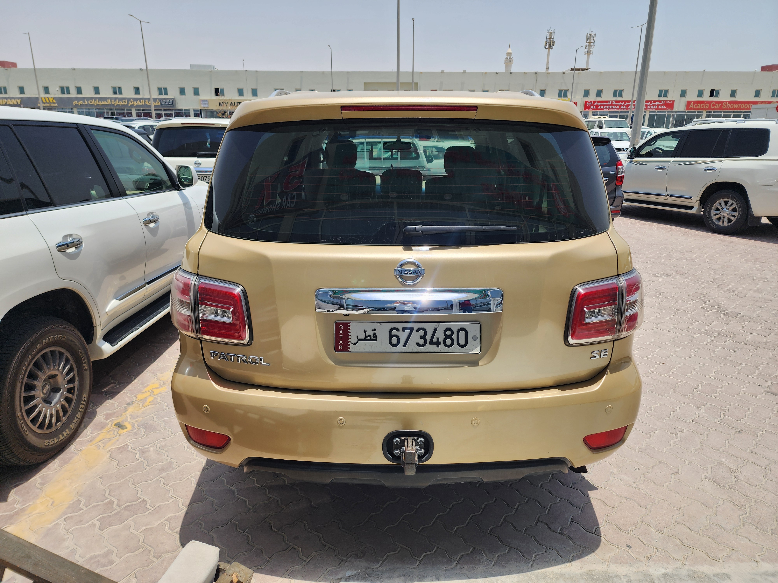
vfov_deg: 58.9
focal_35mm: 23
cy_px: 292
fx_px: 517
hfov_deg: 73.9
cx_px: 389
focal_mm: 6.4
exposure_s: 1/1186
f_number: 1.8
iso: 12
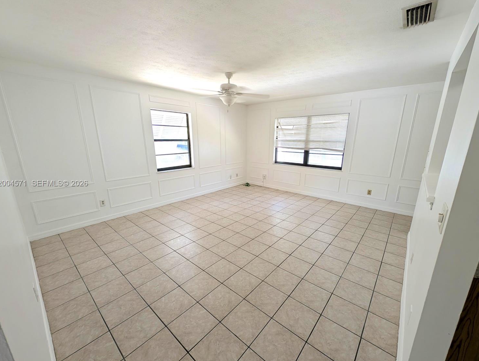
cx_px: 246
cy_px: 184
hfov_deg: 106.1
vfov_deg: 90.1
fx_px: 180
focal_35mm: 13
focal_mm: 2.23
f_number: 1.95
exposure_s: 1/55.9
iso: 39
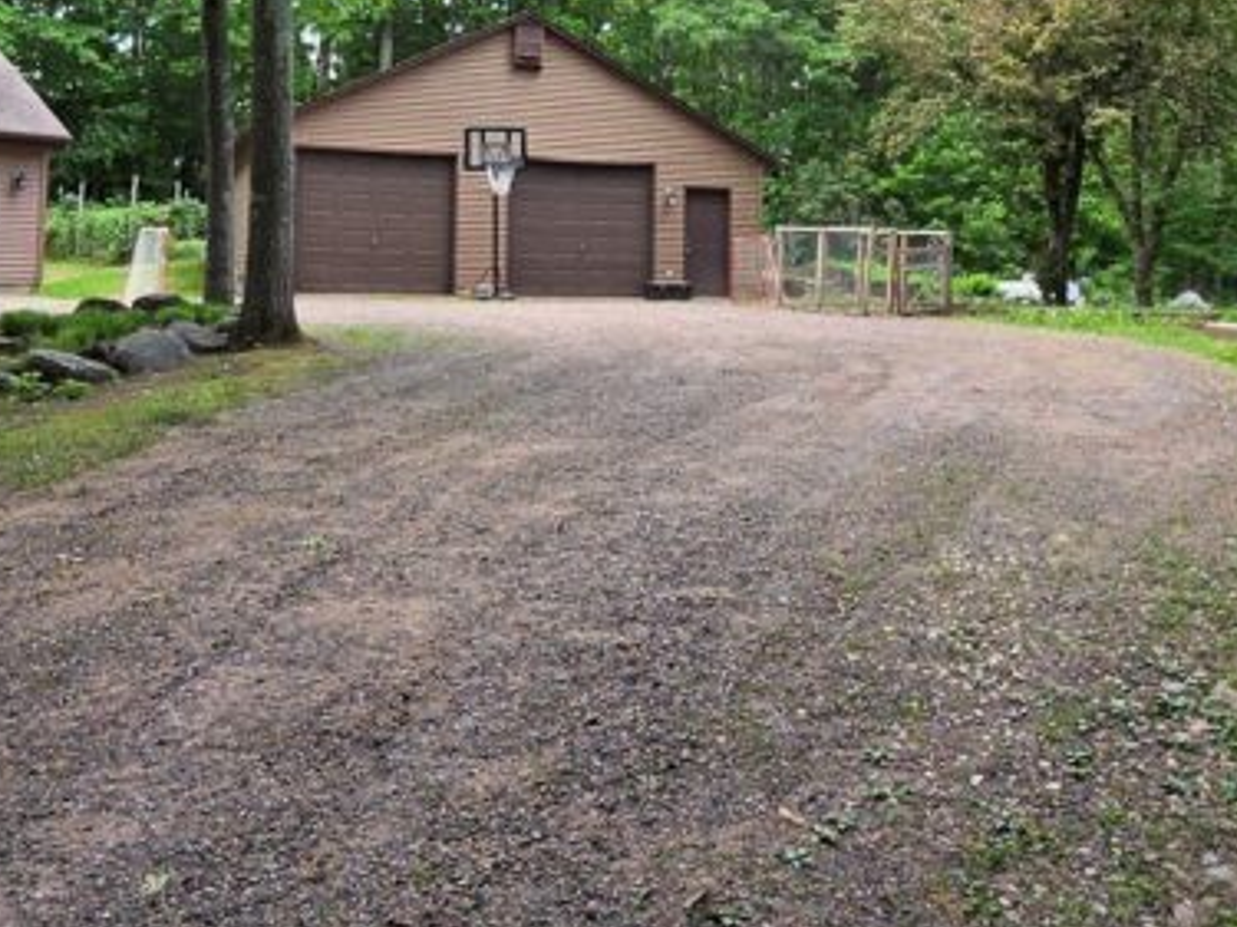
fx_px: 1322
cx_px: 704
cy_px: 165
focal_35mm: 37
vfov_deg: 37.1
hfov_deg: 50.0
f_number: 2.2
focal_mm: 2.2
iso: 100
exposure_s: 1/973
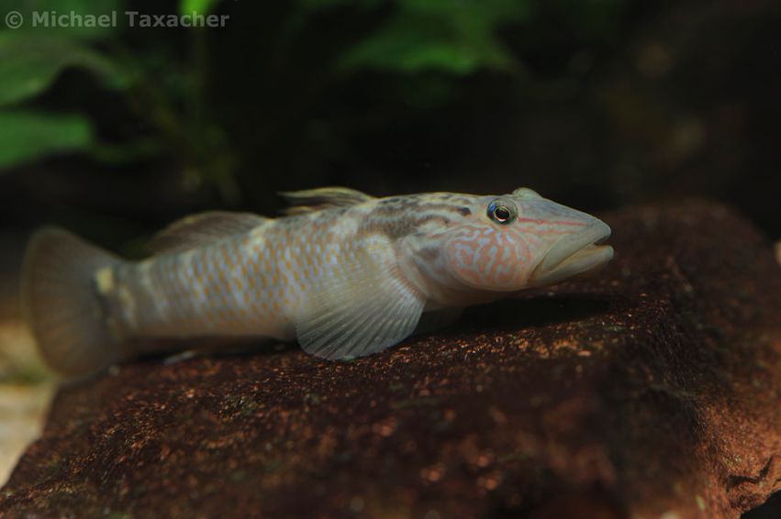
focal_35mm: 105
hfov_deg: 19.5
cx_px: 390
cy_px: 260
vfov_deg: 13.0
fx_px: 2276
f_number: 9
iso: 200
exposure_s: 1/200
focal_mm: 105
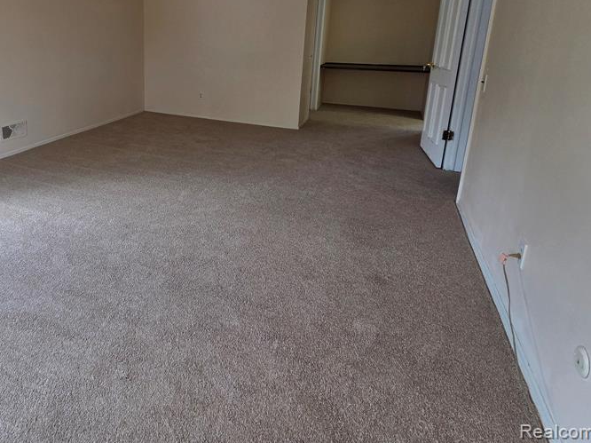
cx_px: 155
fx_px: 341
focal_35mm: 20
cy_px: 105
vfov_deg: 61.8
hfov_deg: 76.4
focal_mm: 2.2
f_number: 2.2
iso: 100
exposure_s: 1/120
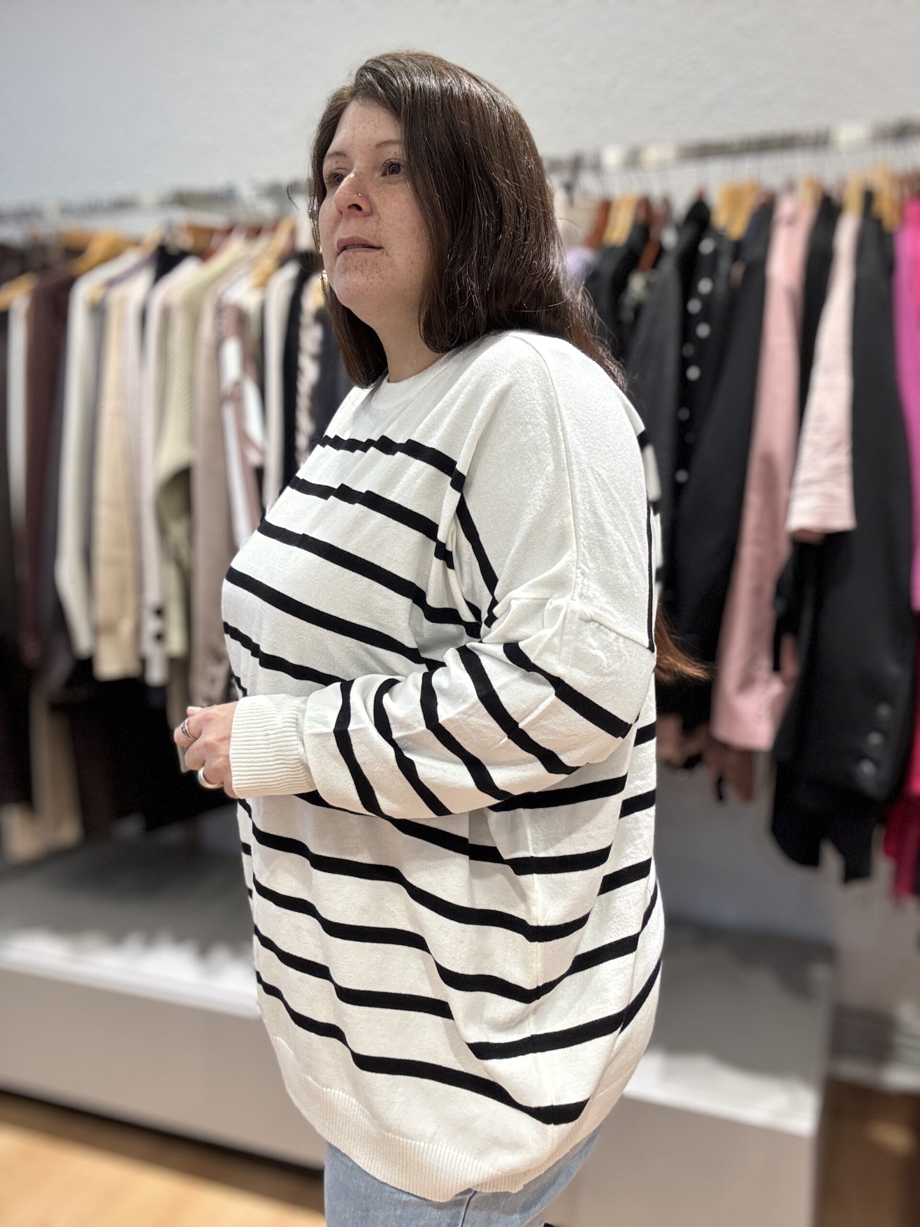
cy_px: 614
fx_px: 1063
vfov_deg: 60.0
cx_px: 460
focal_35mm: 30
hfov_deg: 46.8
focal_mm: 2.69
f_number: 1.9
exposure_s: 1/50
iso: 100
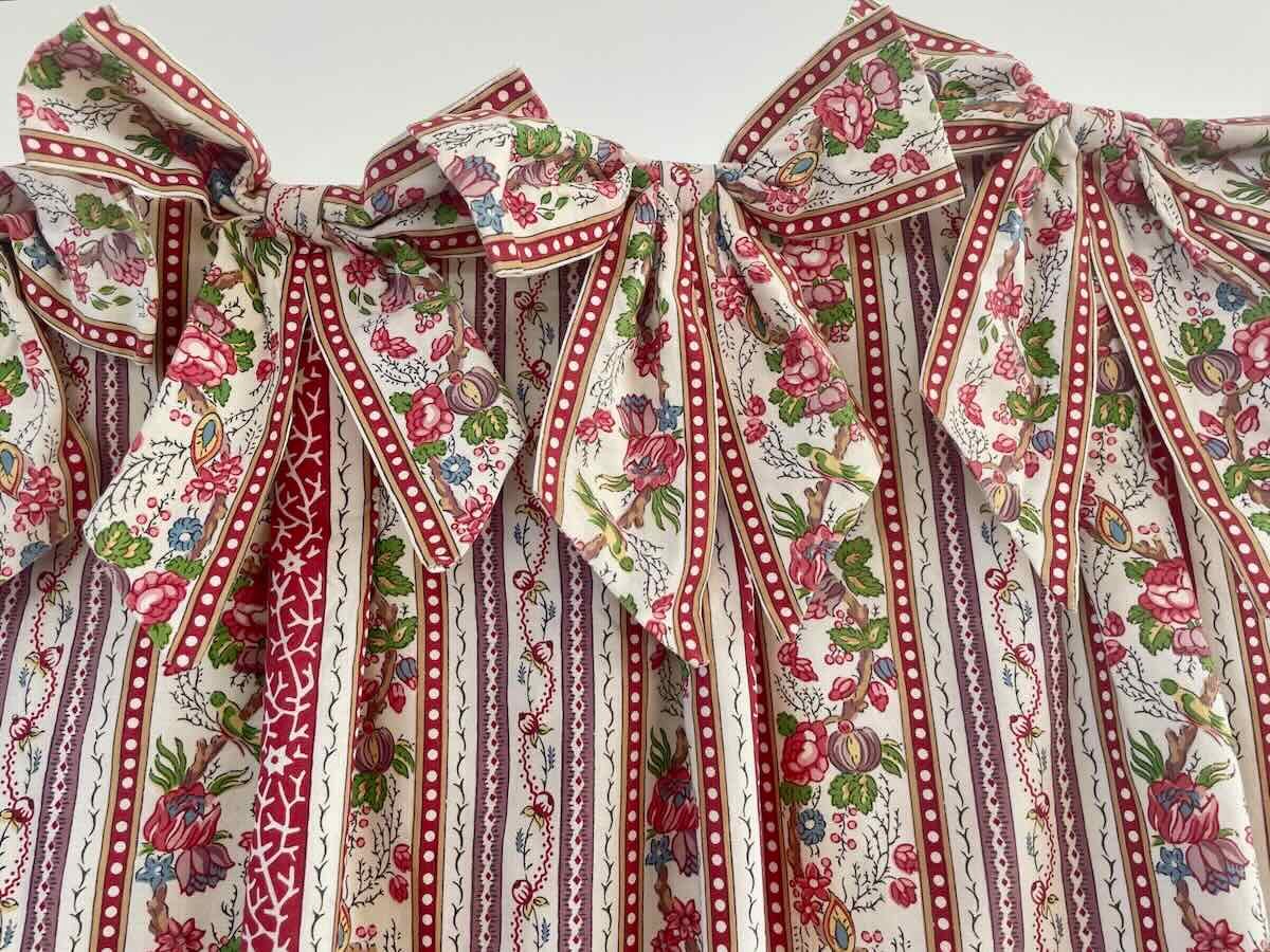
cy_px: 476
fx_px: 954
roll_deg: -0.4
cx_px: 635
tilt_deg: +10.8
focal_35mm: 26
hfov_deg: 67.3
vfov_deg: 53.1
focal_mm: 4.2
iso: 40
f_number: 1.6
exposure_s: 1/121
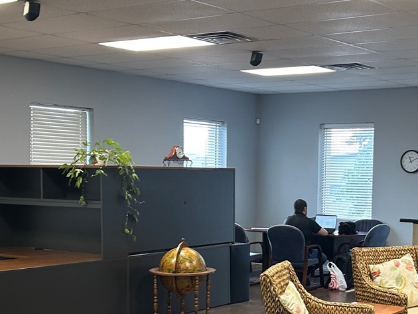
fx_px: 797
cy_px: 239
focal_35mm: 66
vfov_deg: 22.0
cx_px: 291
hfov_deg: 29.1
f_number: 1.5
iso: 80
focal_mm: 5.7
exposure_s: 1/60
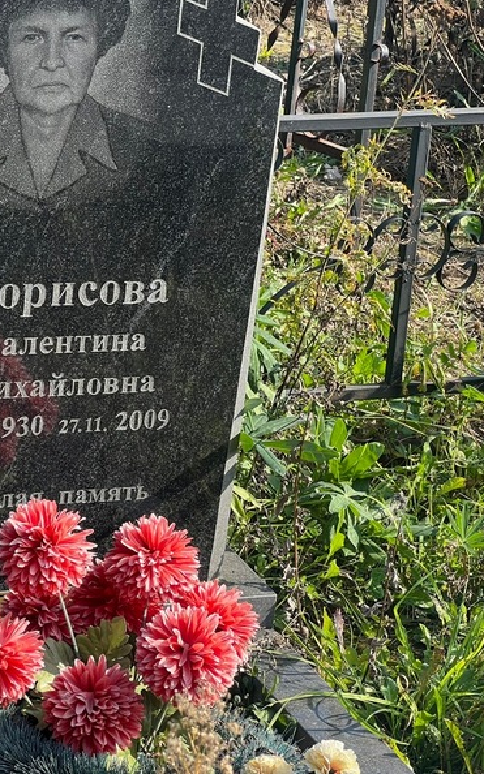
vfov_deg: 18.9
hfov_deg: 11.8
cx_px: 47
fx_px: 2323
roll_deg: -2.5
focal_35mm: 110
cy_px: 384
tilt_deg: -20.5
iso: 25
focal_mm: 9
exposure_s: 1/121
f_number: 2.8
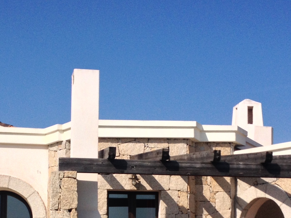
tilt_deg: -0.1
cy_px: 217
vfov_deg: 16.8
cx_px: 117
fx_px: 723
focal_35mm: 86
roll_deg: -0.3
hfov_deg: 22.7
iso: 50
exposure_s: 1/3690
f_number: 2.4
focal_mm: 4.28
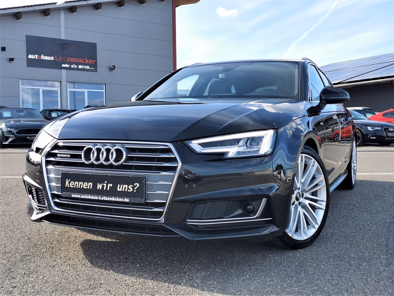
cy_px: 148
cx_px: 197
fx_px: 433
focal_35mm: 38
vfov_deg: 37.7
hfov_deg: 49.0
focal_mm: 5.58
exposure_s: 1/1135
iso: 50
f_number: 1.8
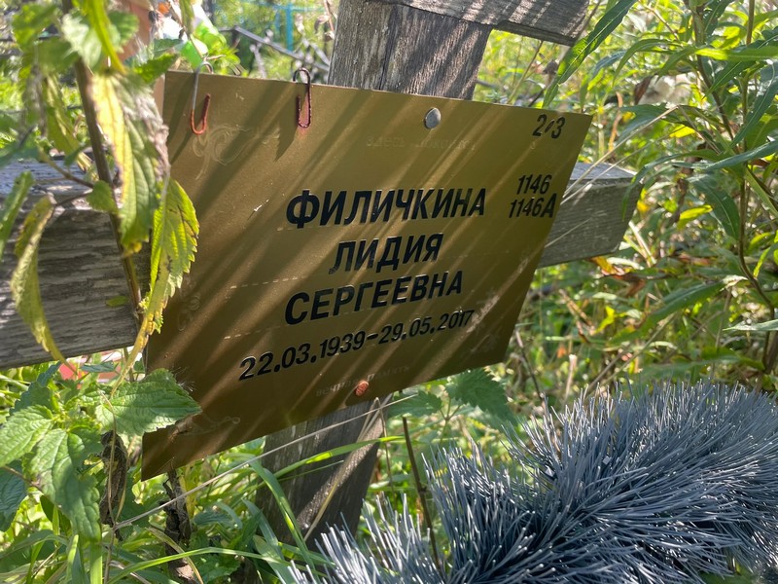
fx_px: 584
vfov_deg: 53.1
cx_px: 389
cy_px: 292
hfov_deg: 67.3
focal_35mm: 26
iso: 32
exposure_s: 1/214
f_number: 1.6
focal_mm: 4.2
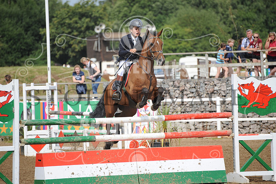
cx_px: 138
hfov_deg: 8.6
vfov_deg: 5.7
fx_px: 1839
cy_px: 92
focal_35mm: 240
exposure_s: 1/1250
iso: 320
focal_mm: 240
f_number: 5.6
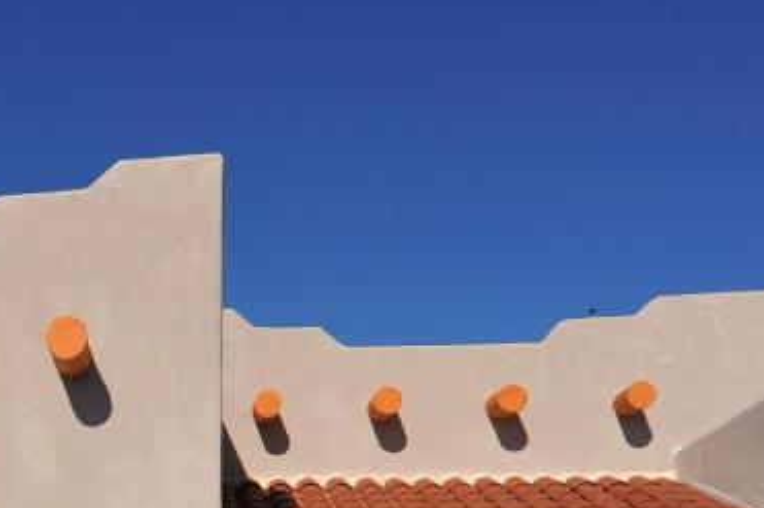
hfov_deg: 31.9
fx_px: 1188
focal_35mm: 56
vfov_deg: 21.0
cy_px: 730
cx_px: -58
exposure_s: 1/320
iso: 320
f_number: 16
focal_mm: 18
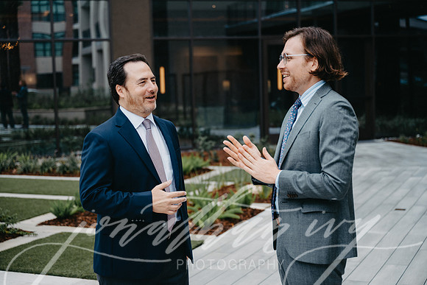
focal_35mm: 60
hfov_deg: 33.4
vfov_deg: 22.6
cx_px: 214
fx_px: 712
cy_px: 142
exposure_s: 1/400
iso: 100
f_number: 2.8
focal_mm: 60
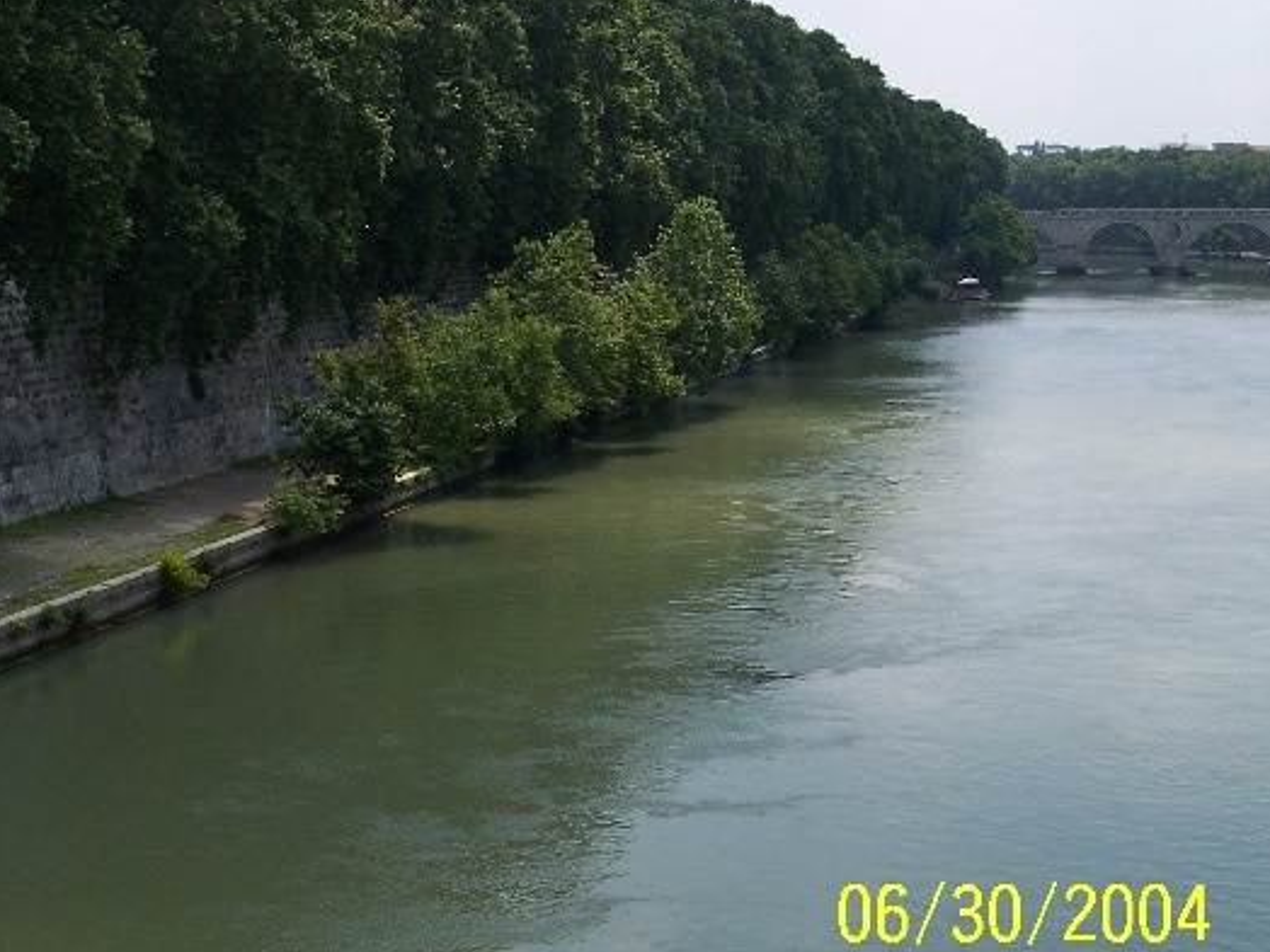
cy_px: 368
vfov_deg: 25.2
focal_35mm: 58
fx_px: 2128
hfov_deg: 32.7
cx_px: 339
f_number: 4.8
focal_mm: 8
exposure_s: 1/700
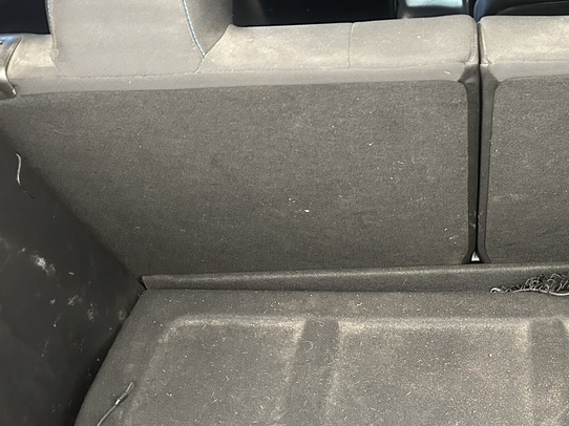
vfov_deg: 29.9
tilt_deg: -41.0
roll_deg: +1.8
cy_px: 307
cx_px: 450
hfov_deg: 38.3
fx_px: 789
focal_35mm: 48
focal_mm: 5.7
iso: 400
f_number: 1.5
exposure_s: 1/40
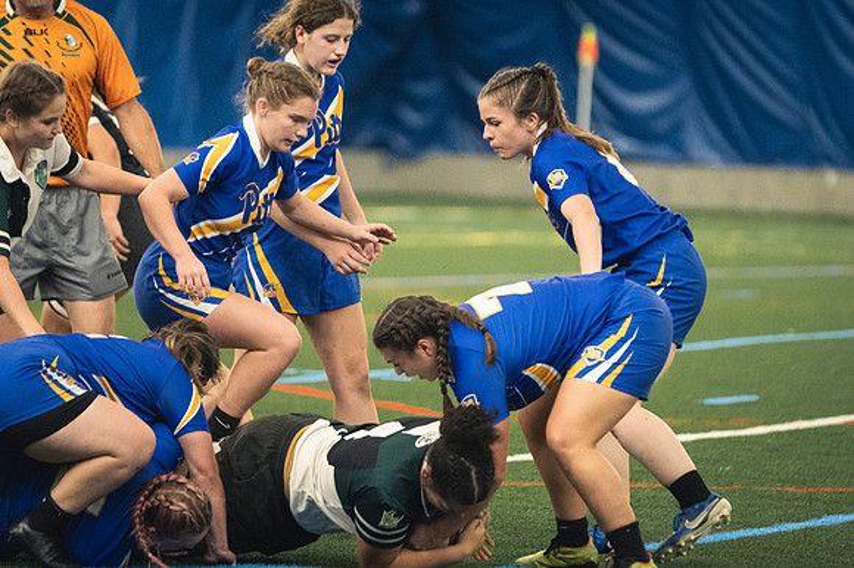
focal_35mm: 300
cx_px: 427
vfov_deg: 4.6
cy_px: 284
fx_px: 7112
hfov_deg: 6.9
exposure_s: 1/500
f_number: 2.8
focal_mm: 200
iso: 9000
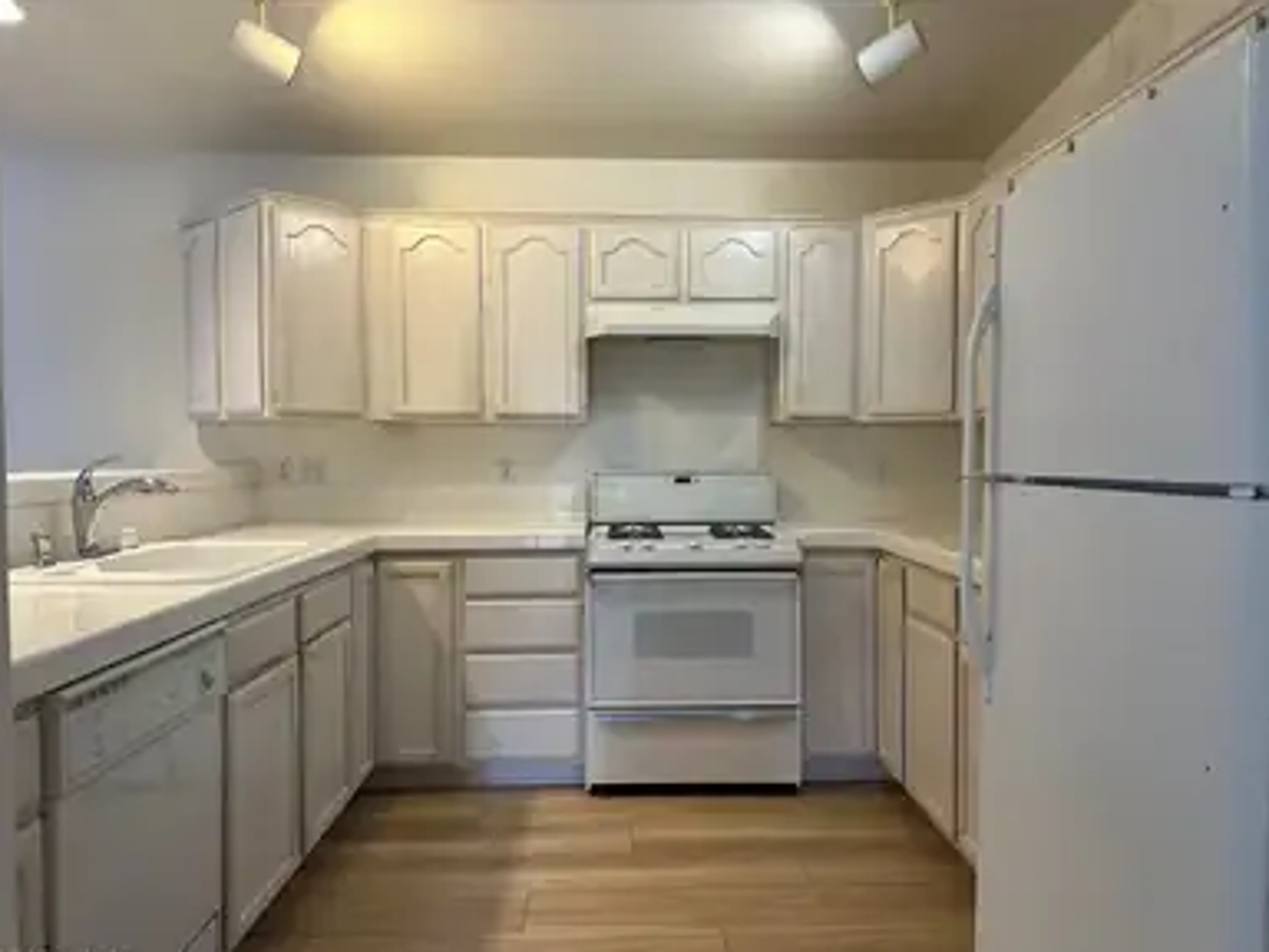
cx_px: 651
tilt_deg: -2.6
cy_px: 489
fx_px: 916
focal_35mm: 25
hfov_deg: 69.4
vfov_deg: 54.9
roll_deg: -0.3
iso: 160
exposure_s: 1/60
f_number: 1.78
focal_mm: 6.86
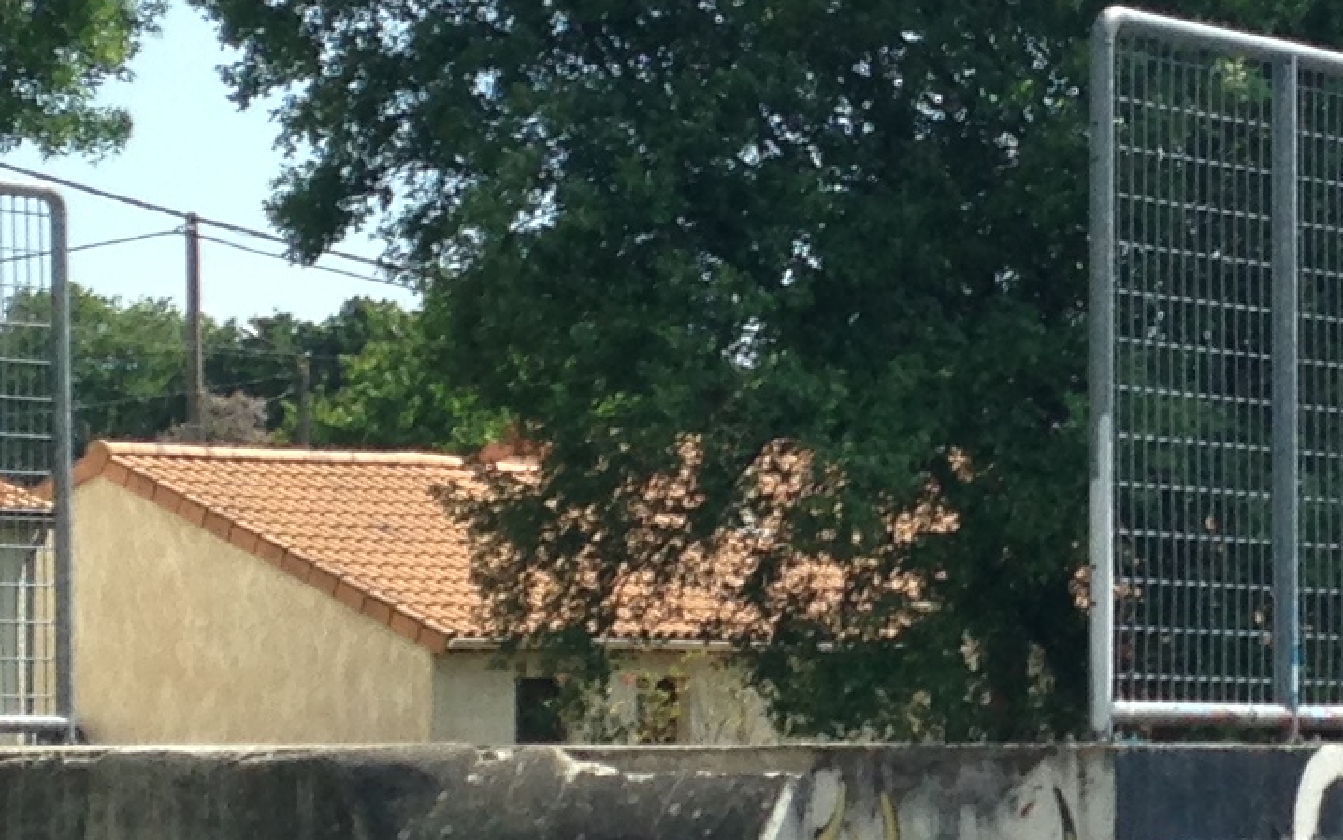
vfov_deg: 8.2
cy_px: 563
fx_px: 5820
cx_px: 1115
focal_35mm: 159
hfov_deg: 13.1
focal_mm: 4.13
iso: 50
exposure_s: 1/1153
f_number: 2.4
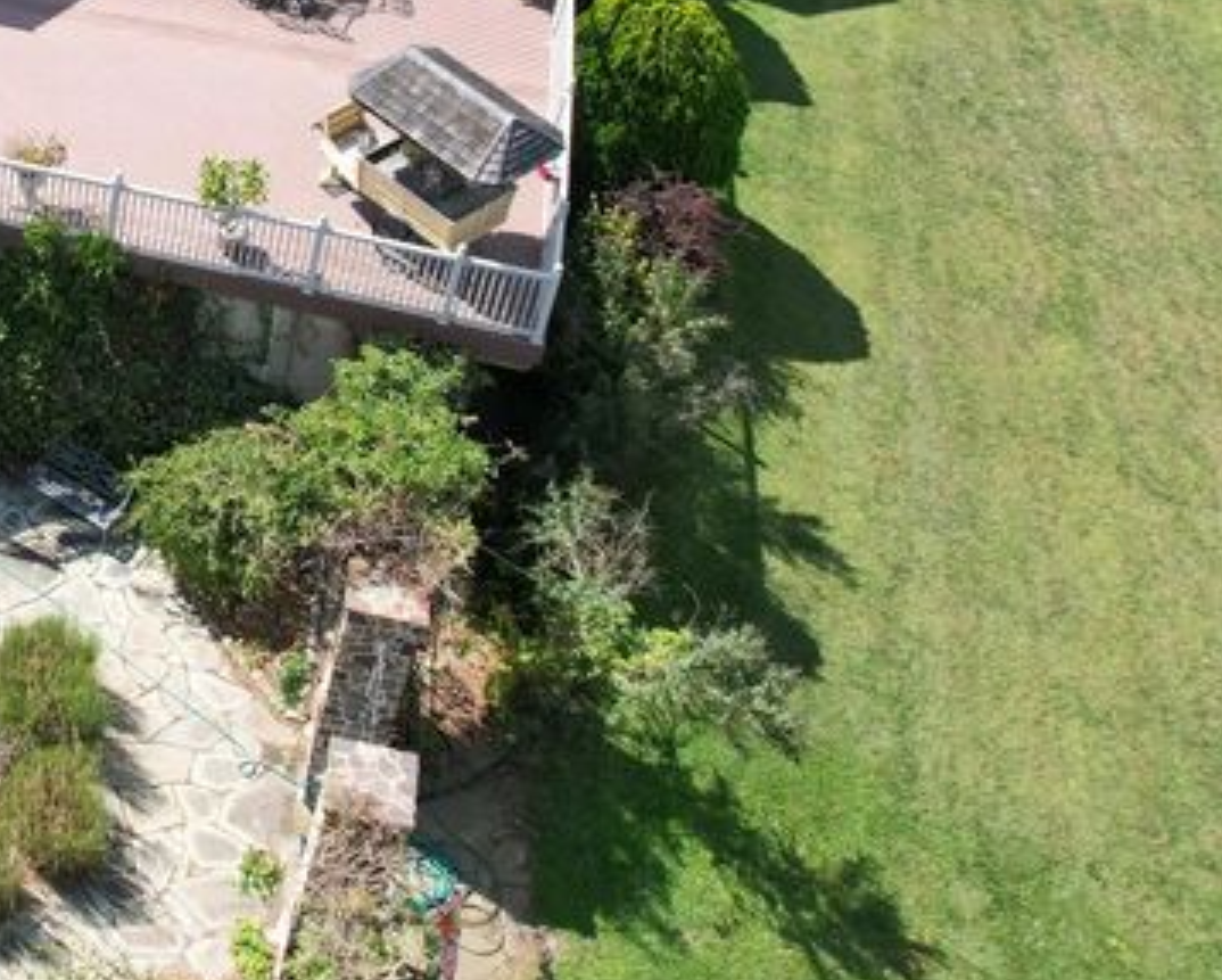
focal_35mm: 59
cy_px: 87
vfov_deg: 25.0
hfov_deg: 27.9
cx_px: -249
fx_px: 2136
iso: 110
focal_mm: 8.38
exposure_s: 1/800
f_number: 2.8
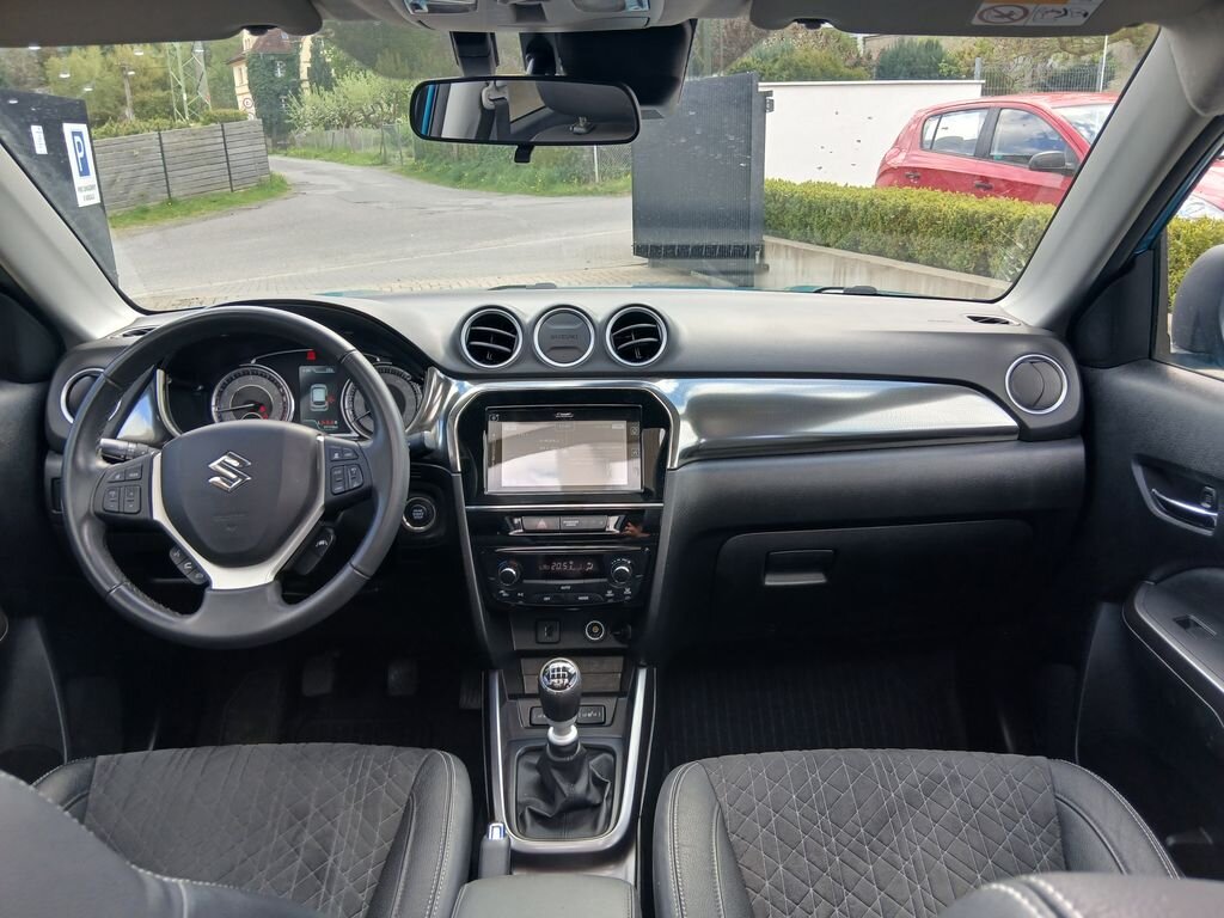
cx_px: 612
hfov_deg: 67.3
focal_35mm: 26
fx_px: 919
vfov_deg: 53.1
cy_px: 459
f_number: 1.8
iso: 40
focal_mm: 3.98
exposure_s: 1/100
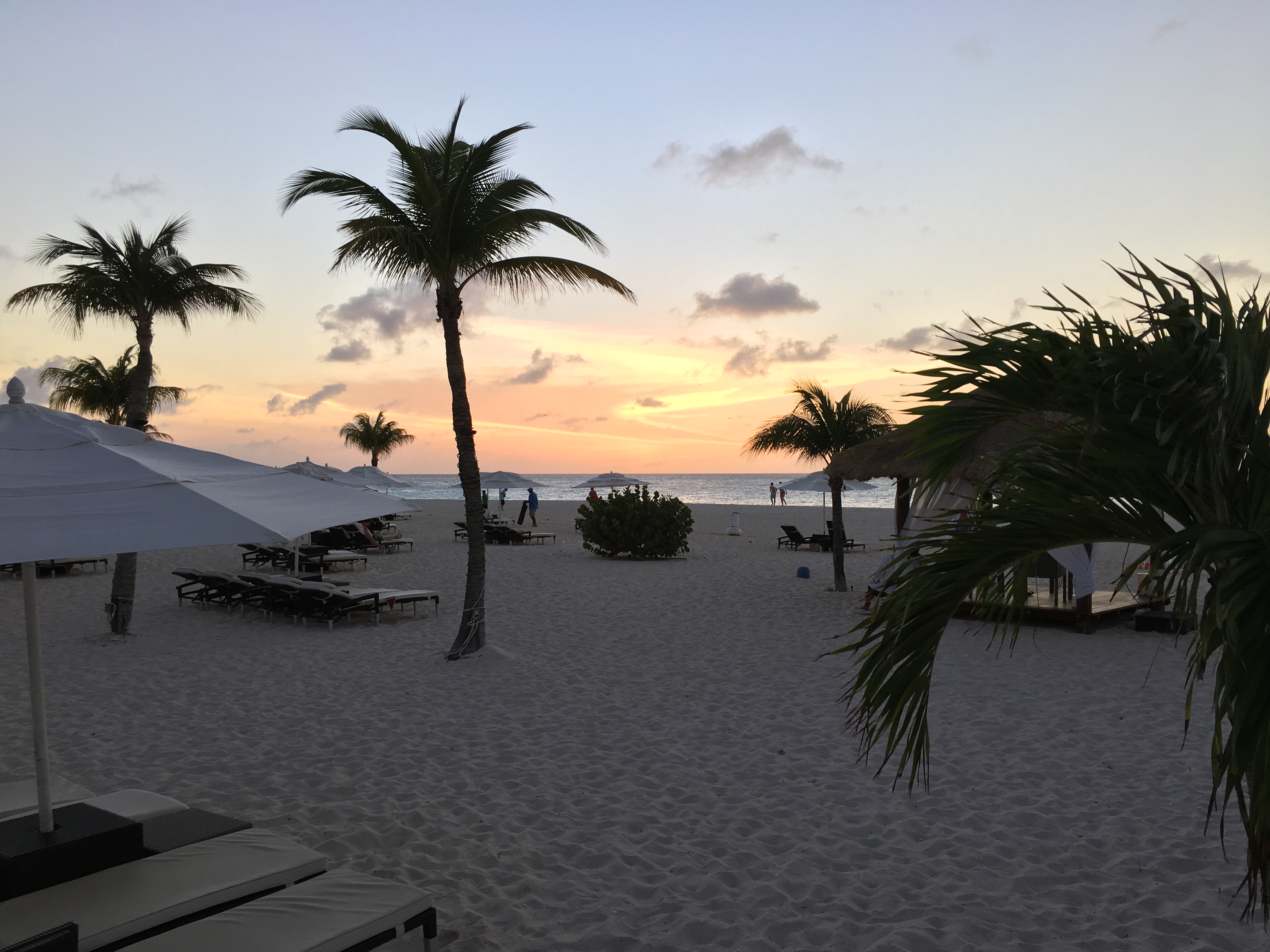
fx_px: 1064
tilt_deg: -0.6
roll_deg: +0.2
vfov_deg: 48.2
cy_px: 476
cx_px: 635
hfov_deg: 61.7
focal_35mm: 29
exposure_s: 1/120
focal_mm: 4.15
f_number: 2.2
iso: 25
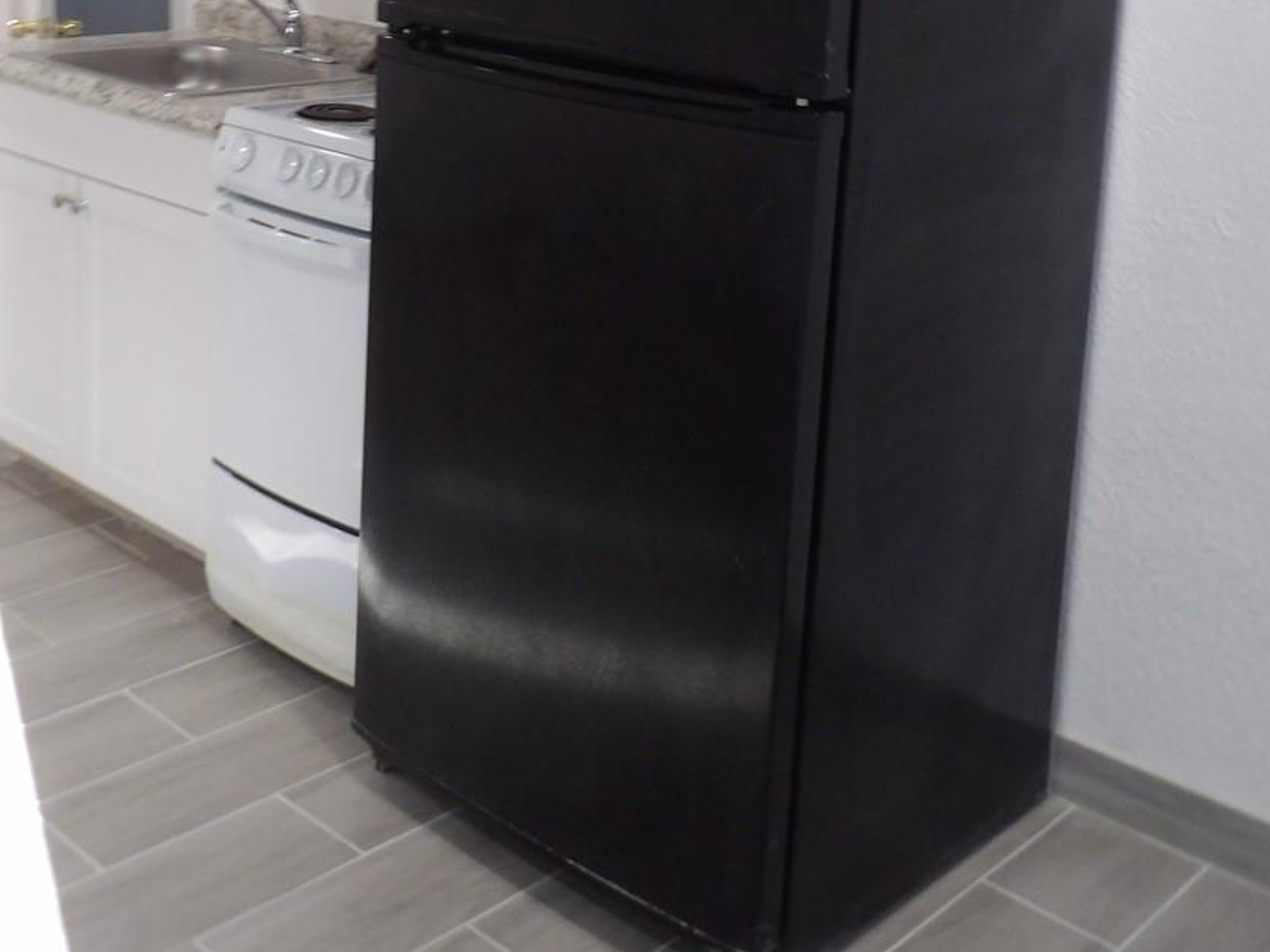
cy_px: 99
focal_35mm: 46
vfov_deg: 30.2
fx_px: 1687
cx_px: 541
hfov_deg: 41.1
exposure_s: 1/23
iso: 200
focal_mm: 4.3
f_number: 3.2
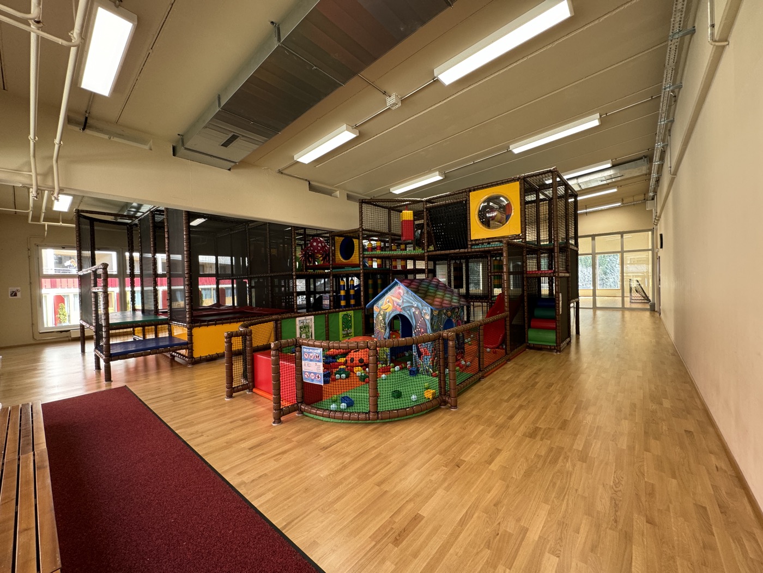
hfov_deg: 102.1
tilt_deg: -3.4
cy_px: 286
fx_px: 309
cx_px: 382
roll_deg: +2.2
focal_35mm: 14
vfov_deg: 85.7
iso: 125
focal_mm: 2.22
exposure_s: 1/99
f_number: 2.2
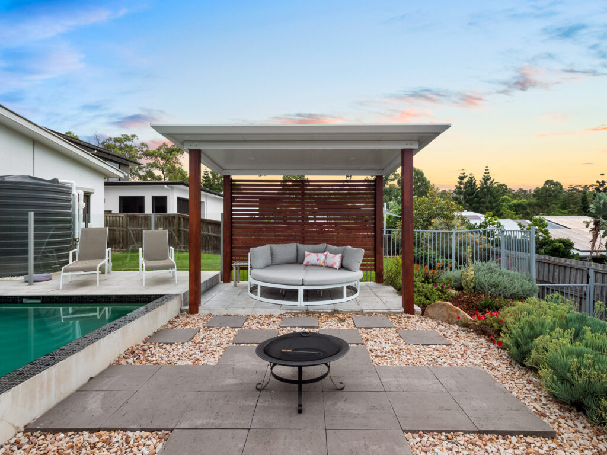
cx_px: 304
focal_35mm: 18
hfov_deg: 87.8
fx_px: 316
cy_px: 228
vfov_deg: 71.6
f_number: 8
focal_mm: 9
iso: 400
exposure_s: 1/6
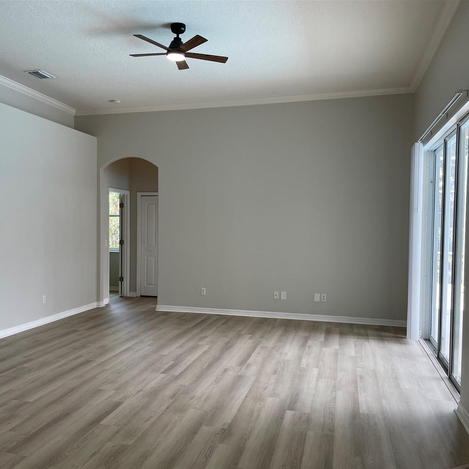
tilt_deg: -2.3
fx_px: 475
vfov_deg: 52.5
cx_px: 200
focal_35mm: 31
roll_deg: -0.5
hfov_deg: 52.3
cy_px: 237
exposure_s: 1/120
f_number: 1.6
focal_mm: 4.2
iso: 40
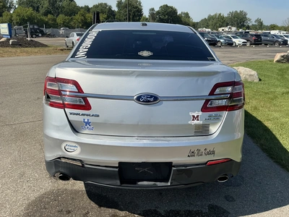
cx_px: 144
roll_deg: -1.0
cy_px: 108
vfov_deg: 49.7
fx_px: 234
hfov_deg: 63.4
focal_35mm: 28
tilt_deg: -16.4
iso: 25
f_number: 1.8
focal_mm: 3
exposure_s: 1/2058
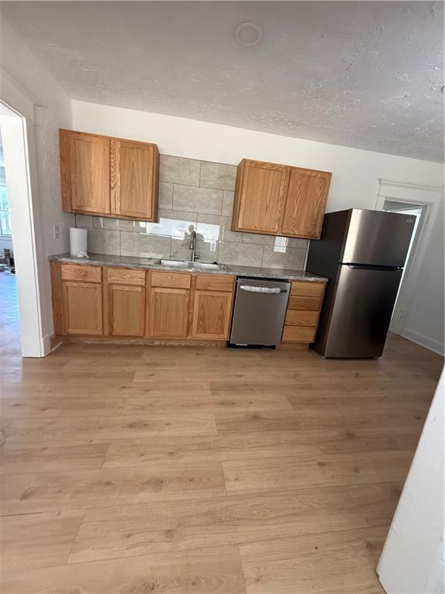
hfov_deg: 85.7
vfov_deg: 102.1
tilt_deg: -11.3
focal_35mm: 14
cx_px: 222
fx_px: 240
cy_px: 297
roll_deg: -7.2
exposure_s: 1/99
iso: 320
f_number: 2.2
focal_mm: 2.22
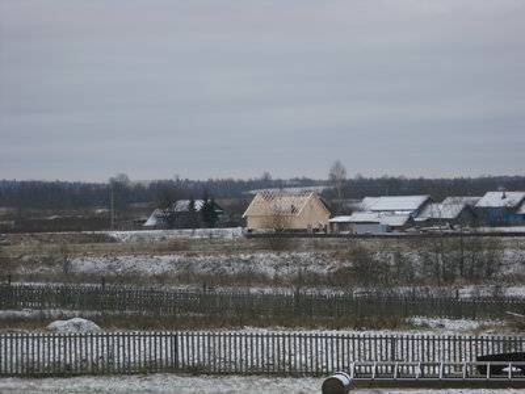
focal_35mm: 190
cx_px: 262
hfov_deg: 10.4
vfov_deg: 7.8
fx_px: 2882
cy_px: 197
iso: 50
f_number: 4.6
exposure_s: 1/80
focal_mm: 31.5
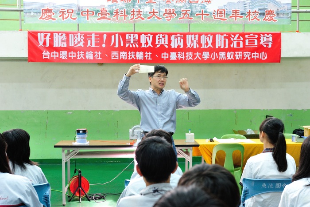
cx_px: 155
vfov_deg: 23.4
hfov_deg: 34.5
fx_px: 499
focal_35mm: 58
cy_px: 104
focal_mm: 58
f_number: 5.6
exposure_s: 1/13
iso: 1250
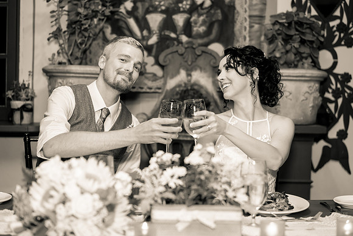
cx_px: 176
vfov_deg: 24.6
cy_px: 118
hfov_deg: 36.2
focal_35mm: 55
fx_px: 539
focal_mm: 55
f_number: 2.2
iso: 500
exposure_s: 1/200
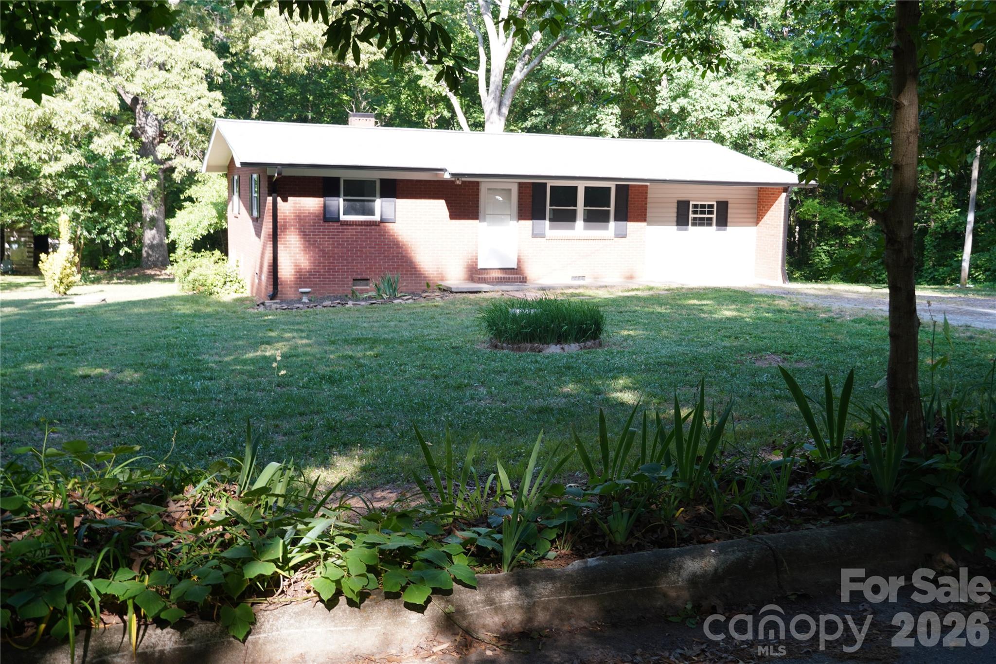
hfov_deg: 53.1
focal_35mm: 36
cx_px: 498
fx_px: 996
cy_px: 332
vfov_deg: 36.9
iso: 100
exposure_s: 1/50
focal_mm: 24
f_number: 5
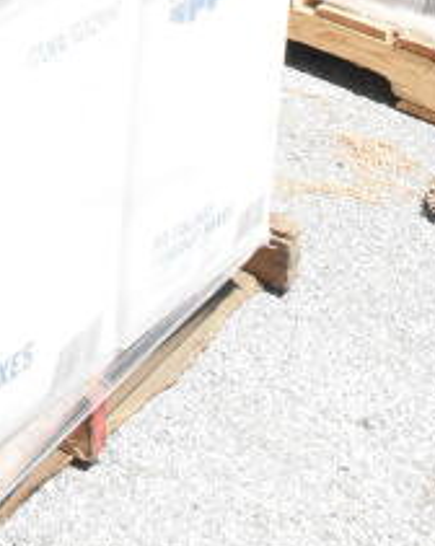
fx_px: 1775
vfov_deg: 14.3
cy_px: -577
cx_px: -207
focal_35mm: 110
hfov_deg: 13.2
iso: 1600
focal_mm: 18
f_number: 13
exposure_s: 1/640
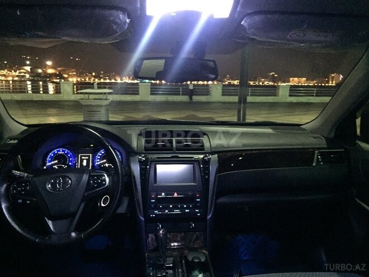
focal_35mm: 29
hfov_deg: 61.7
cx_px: 184
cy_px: 138
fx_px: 309
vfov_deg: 48.2
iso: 1250
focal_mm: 4.15
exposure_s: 1/17
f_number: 2.2
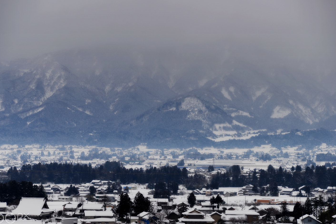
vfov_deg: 8.4
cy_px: 123
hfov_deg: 12.5
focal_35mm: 164
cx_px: 160
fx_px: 1531
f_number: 9
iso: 100
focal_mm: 145
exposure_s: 1/320
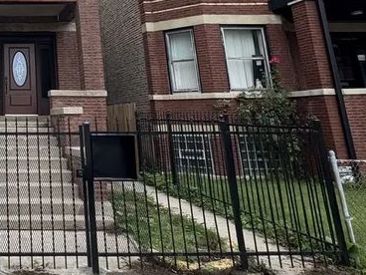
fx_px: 412
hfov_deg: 39.9
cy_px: 14
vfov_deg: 34.2
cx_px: -27
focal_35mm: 39
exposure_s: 1/636
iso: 40
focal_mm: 2.22
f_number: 2.2
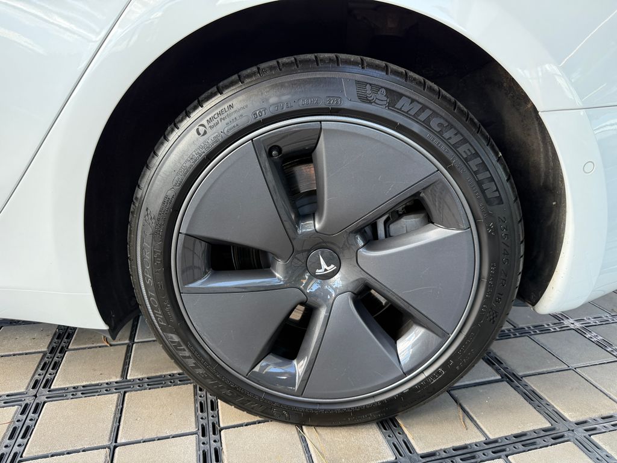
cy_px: 232
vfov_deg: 56.8
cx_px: 308
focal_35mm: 24
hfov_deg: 71.6
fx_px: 428
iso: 100
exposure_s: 1/245
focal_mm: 6.76
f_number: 1.78
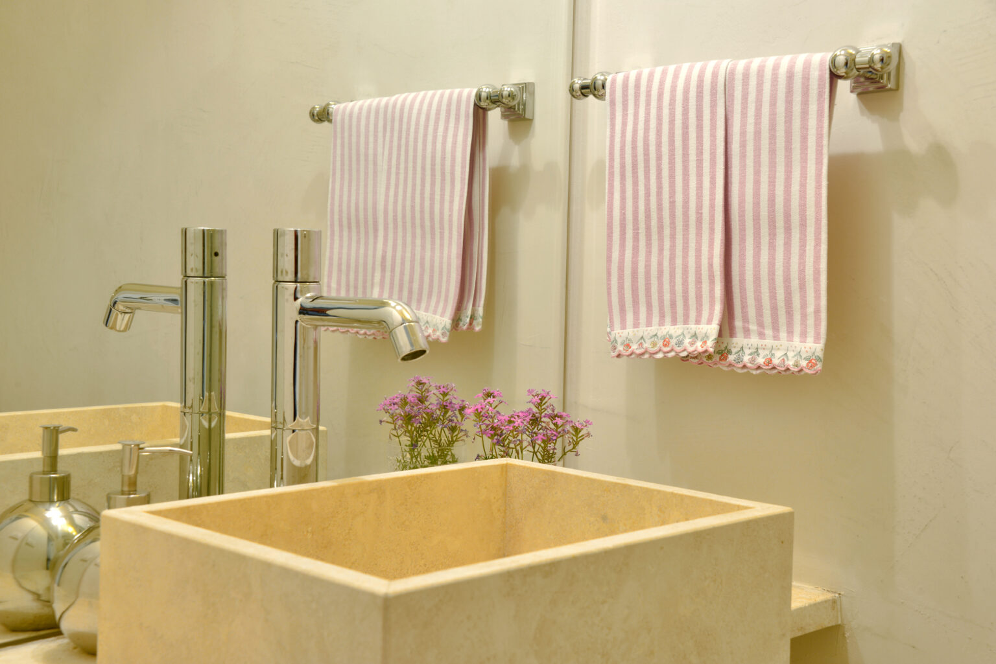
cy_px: 332
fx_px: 1384
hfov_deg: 39.6
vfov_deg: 27.0
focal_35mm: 50
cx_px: 498
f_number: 9
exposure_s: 1/6
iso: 320
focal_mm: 50
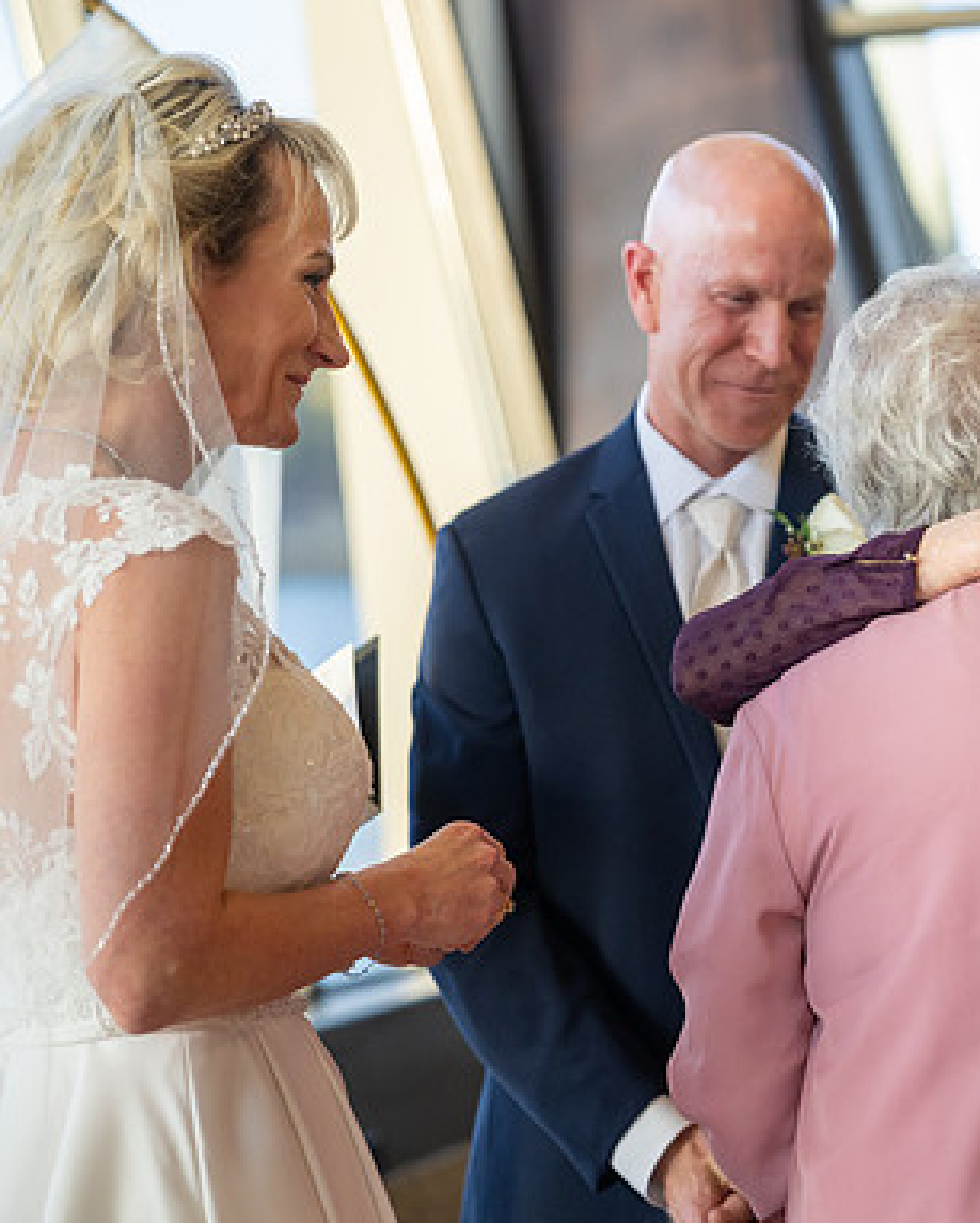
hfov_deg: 15.0
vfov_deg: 18.8
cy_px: 608
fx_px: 3695
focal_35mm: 102
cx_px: 815
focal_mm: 70
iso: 800
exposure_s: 1/200
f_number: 2.8
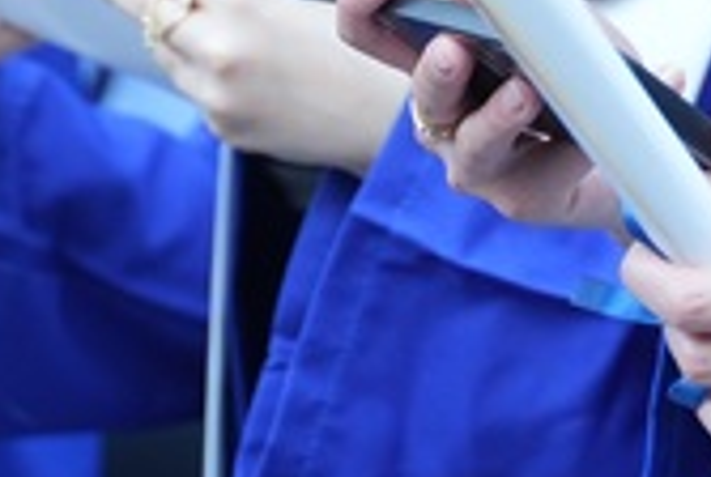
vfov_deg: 6.8
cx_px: 737
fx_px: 3954
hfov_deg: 10.2
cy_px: -313
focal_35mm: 200
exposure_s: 1/200
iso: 800
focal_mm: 41.8
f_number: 2.8
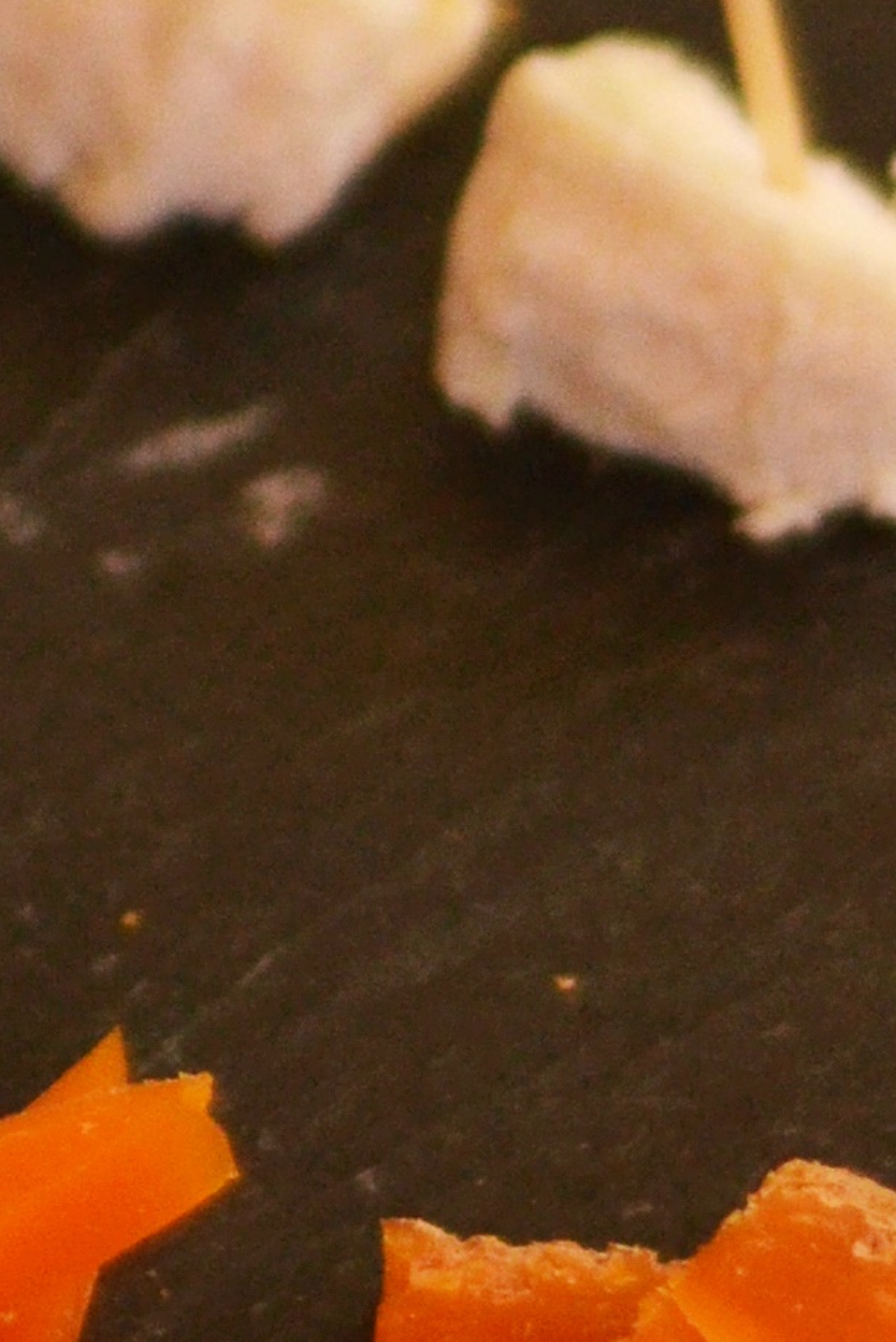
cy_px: -388
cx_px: -827
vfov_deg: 5.4
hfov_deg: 3.6
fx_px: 14100
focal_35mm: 378
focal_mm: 50
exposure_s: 1/800
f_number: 1.8
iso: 400
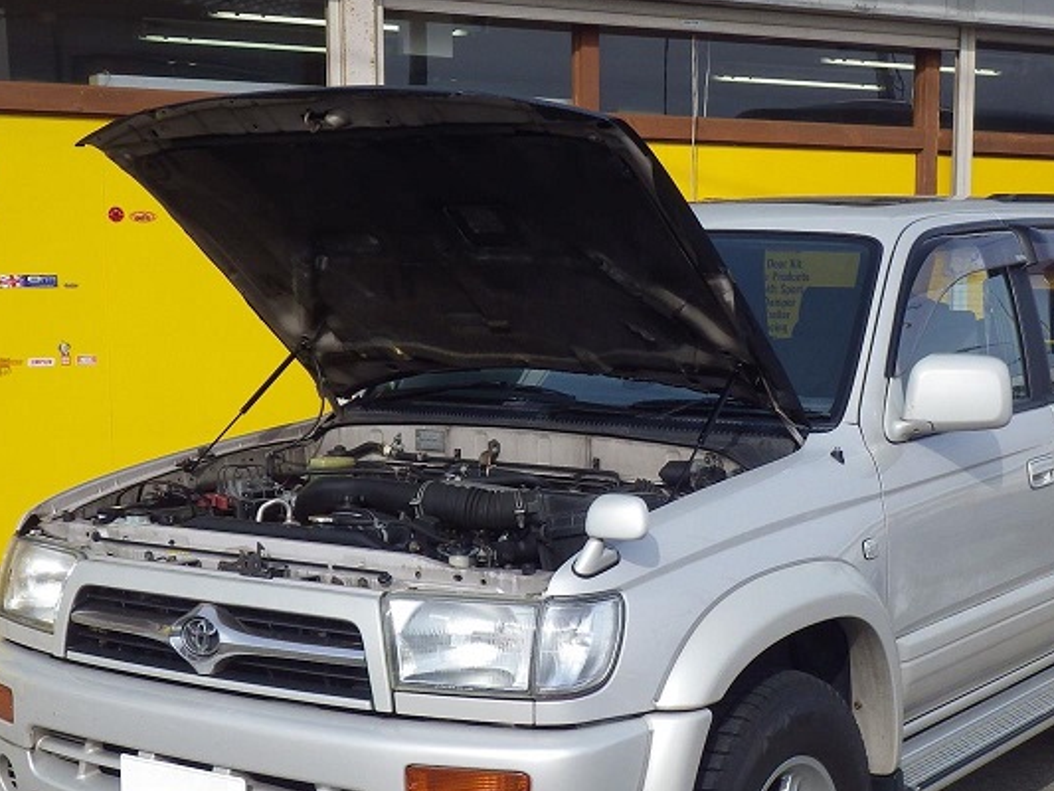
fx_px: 1919
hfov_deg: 30.6
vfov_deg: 23.2
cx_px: 639
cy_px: 534
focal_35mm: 63
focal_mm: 7.5
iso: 125
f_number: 5
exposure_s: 1/500
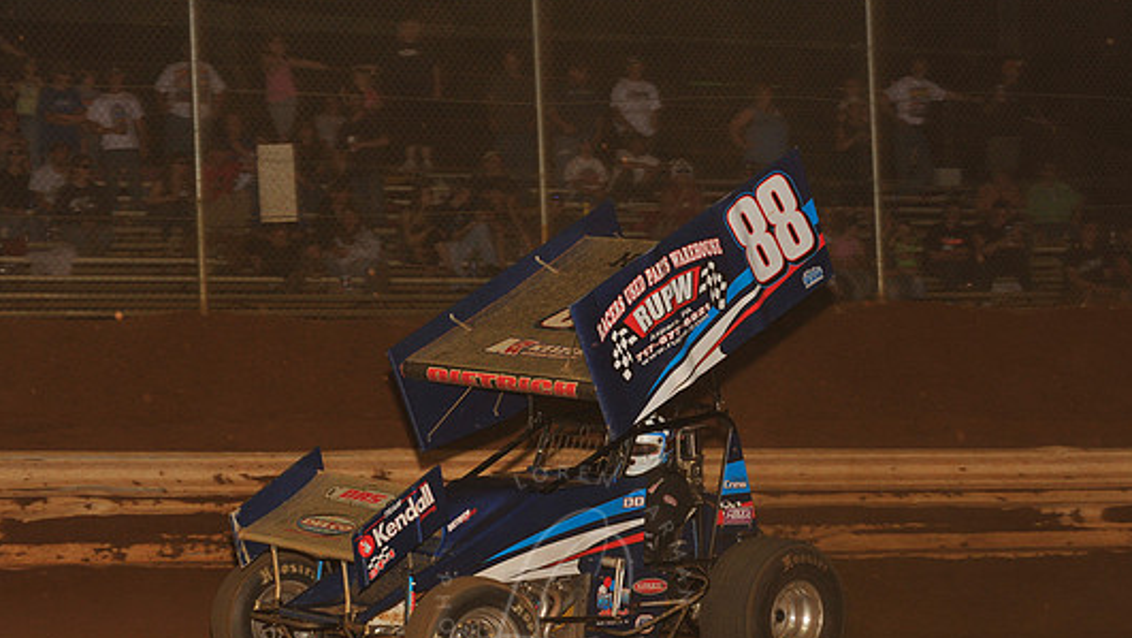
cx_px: 563
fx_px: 3603
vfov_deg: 10.1
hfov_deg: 17.9
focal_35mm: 120
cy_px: 397
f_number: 7.1
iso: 1000
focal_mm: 105
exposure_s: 1/250
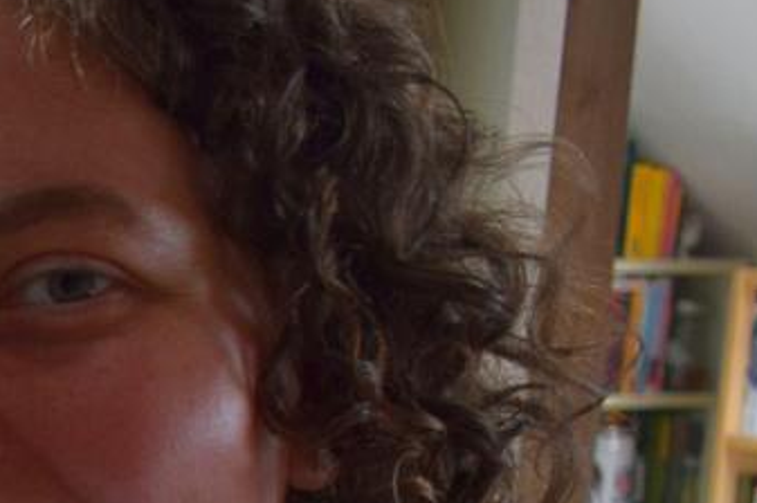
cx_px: -937
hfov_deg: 11.5
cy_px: 1150
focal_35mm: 154
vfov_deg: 8.3
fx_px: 3235
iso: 500
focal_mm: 18
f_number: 4
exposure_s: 1/60
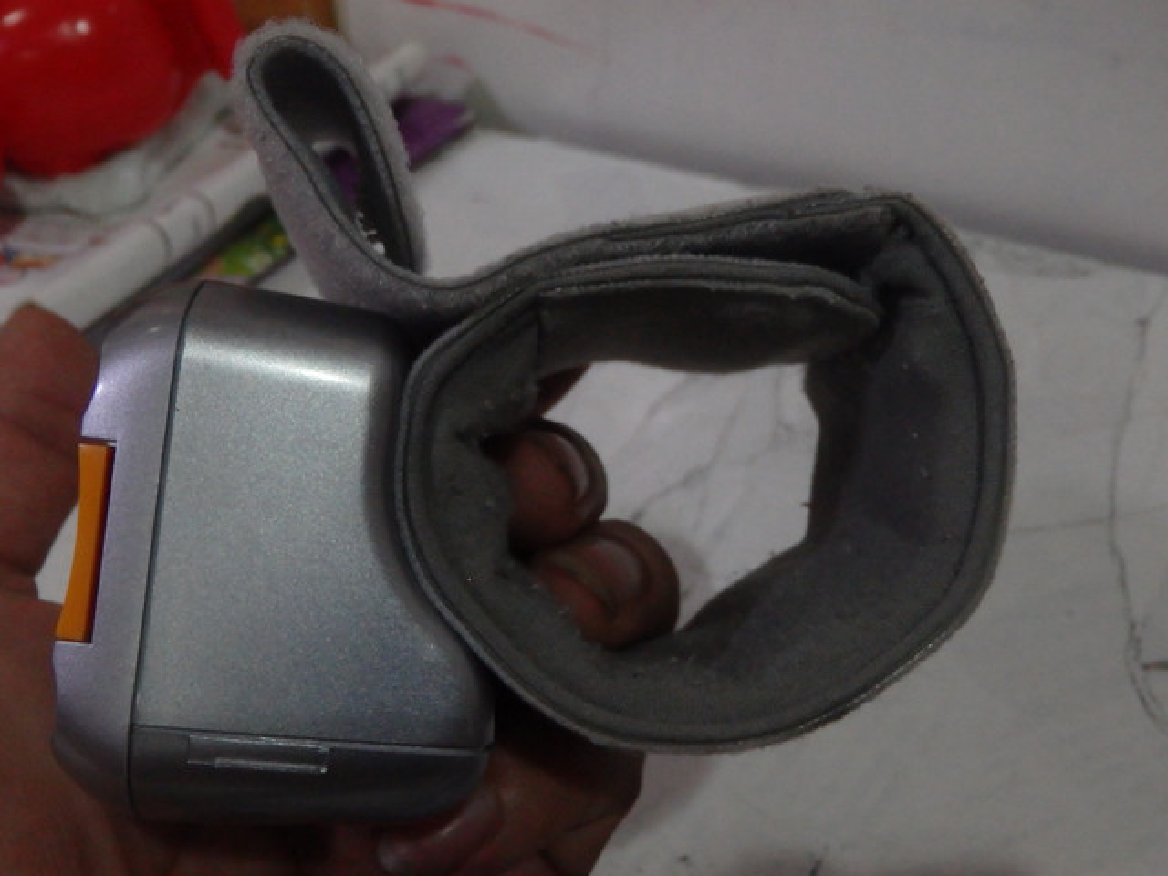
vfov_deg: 38.7
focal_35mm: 37
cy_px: 438
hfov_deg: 50.1
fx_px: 1248
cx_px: 584
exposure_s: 1/40
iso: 1600
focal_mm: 6.6
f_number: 4.7
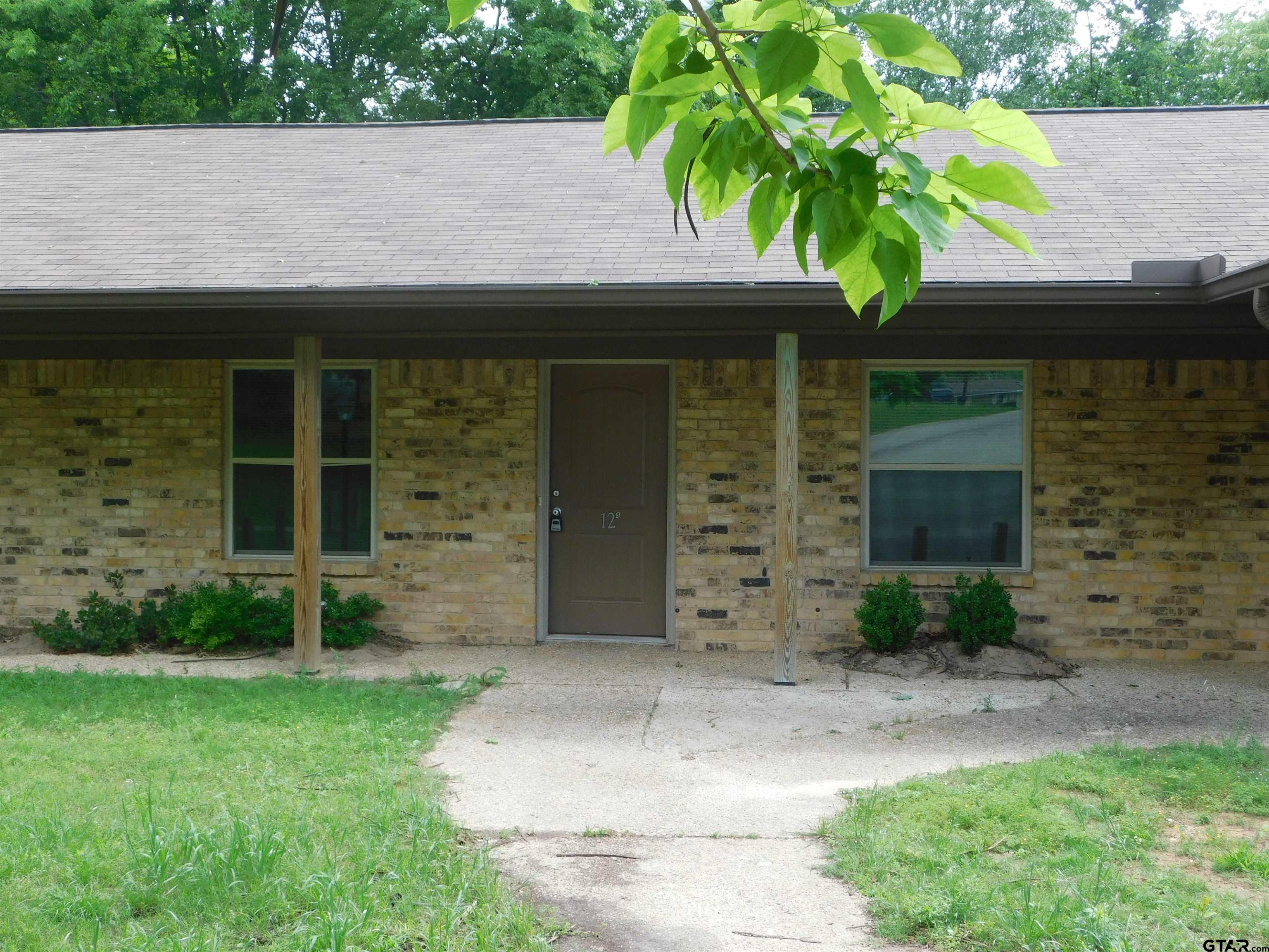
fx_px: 1466
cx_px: 634
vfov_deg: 36.0
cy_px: 476
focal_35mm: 40
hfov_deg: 46.8
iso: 125
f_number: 3.6
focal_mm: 7.1
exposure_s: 1/200
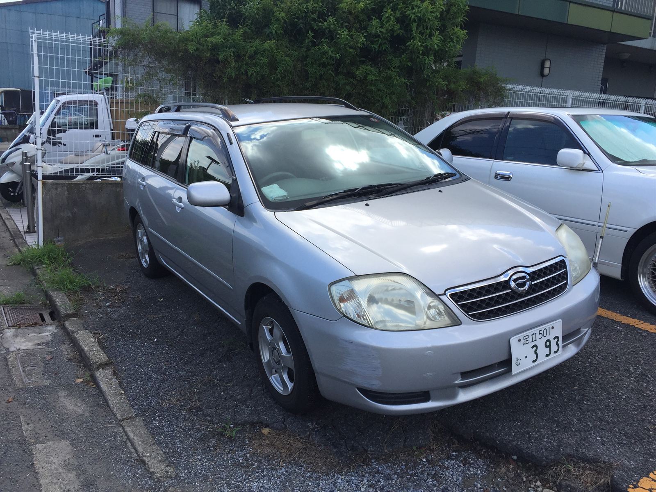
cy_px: 246
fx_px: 550
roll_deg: -3.4
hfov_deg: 61.7
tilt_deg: -11.1
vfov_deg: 48.2
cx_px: 328
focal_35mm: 29
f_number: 2.2
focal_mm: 4.15
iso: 32
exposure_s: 1/1068
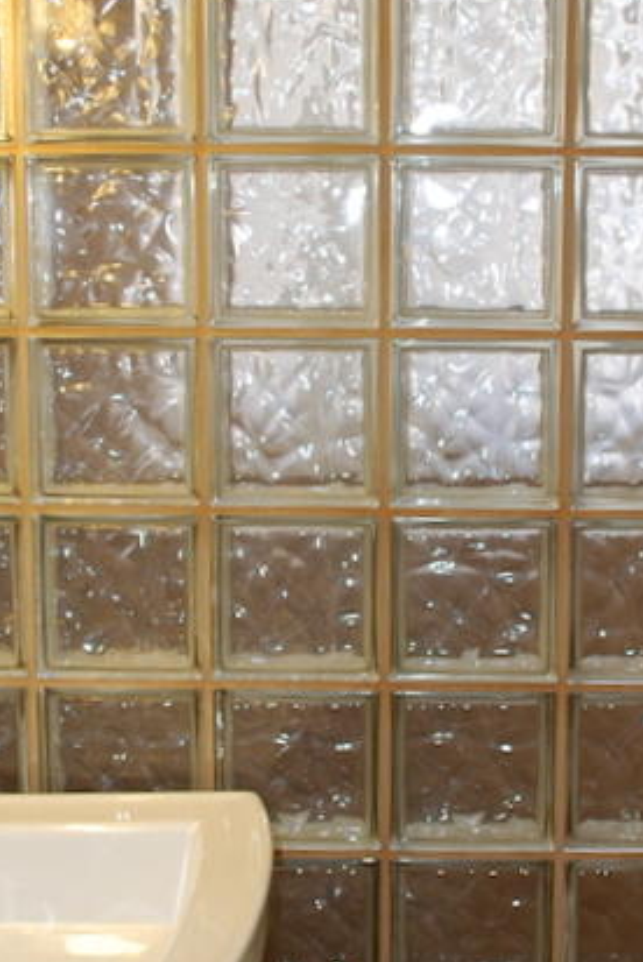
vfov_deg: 30.1
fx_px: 1792
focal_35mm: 67
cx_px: 453
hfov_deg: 20.2
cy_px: 487
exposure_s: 1/60
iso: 200
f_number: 3.5
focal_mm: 18
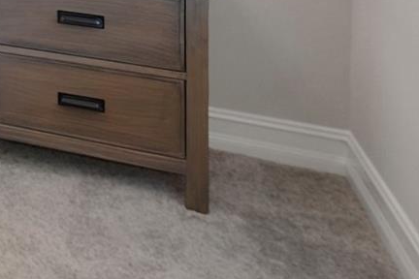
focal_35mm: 63
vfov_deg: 17.7
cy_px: -210
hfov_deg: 22.6
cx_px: -286
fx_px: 733
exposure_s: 1/2.5
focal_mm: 17
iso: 320
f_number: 9
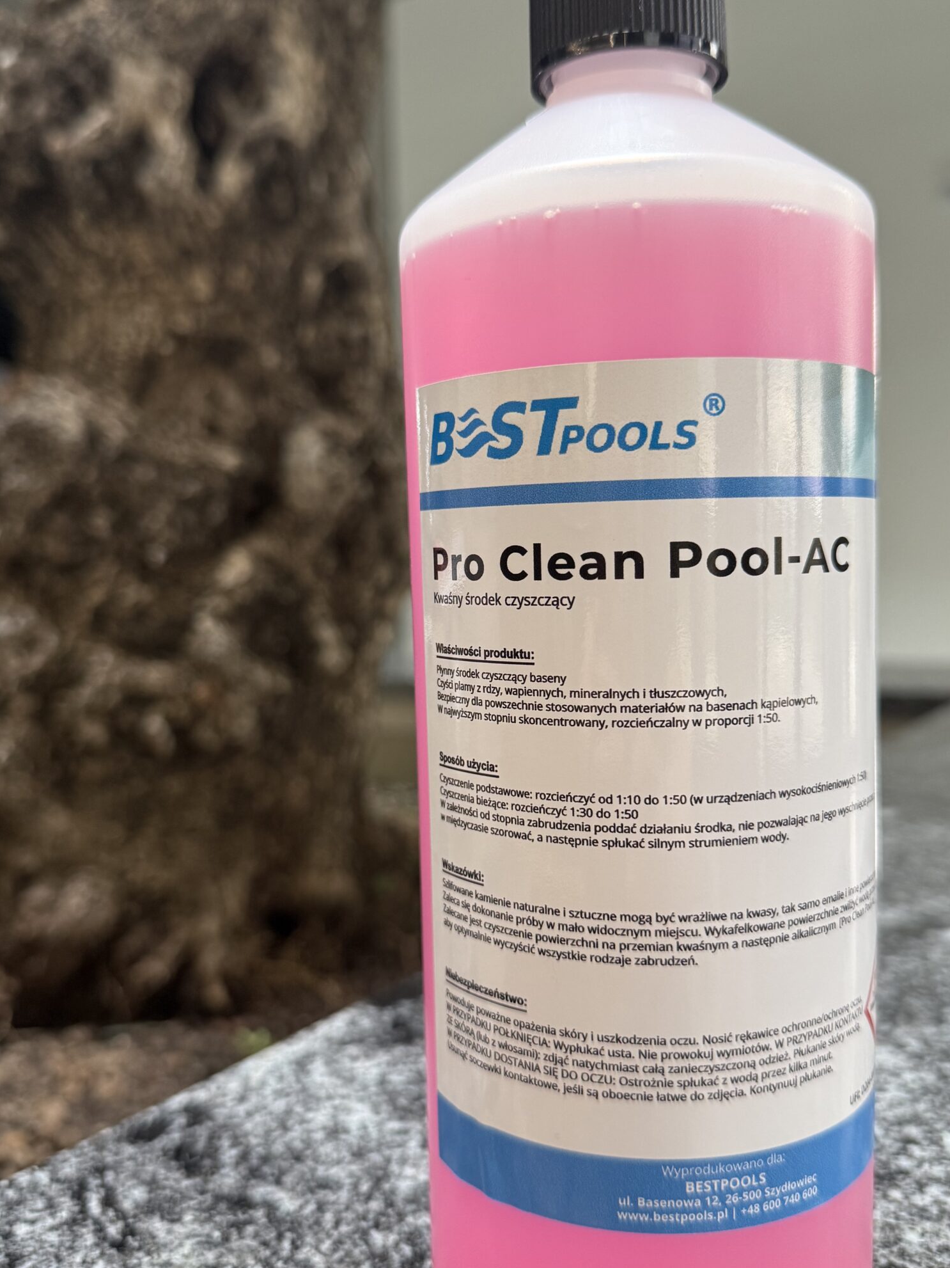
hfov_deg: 45.4
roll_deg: +1.0
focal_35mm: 31
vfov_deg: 58.4
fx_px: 1135
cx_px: 470
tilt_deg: -2.8
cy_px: 635
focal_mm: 6.76
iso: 200
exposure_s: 1/83
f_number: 1.78
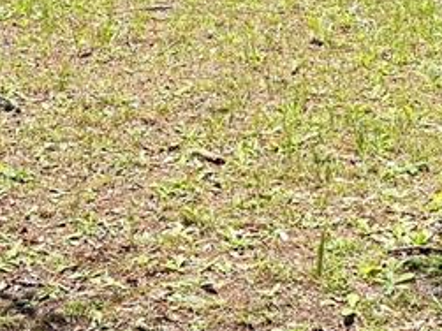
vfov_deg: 13.0
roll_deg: +1.2
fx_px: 1353
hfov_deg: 18.5
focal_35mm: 106
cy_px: -206
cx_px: 139
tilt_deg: -0.1
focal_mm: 5.96
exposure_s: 1/1393
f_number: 1.6
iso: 50
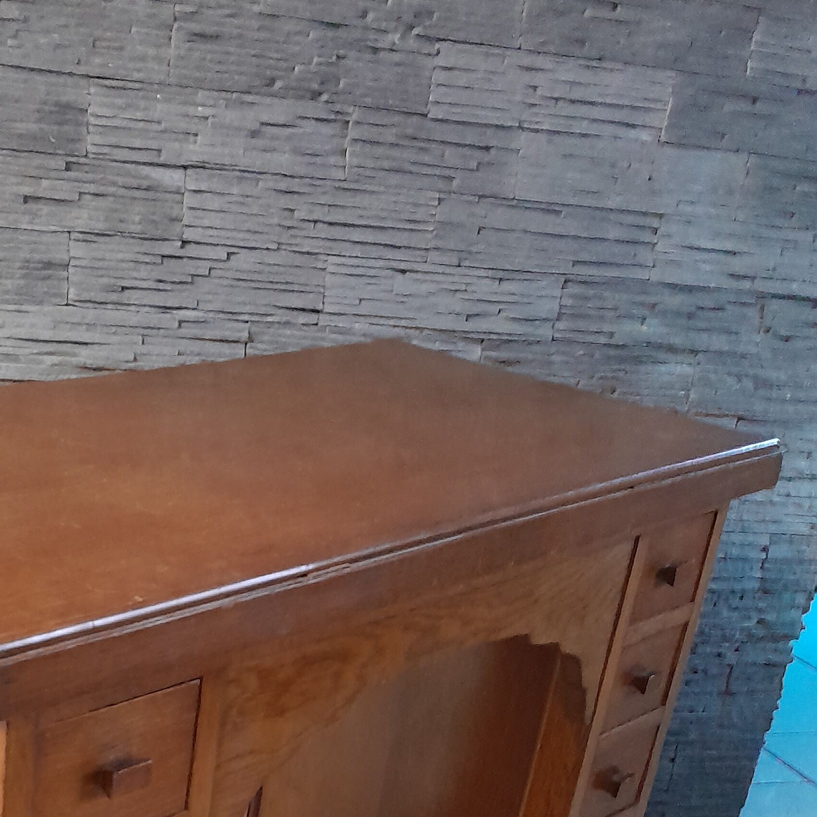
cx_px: 189
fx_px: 1469
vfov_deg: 29.3
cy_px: 798
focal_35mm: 55
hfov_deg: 30.5
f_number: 1.8
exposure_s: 1/20
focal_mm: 3.98
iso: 800
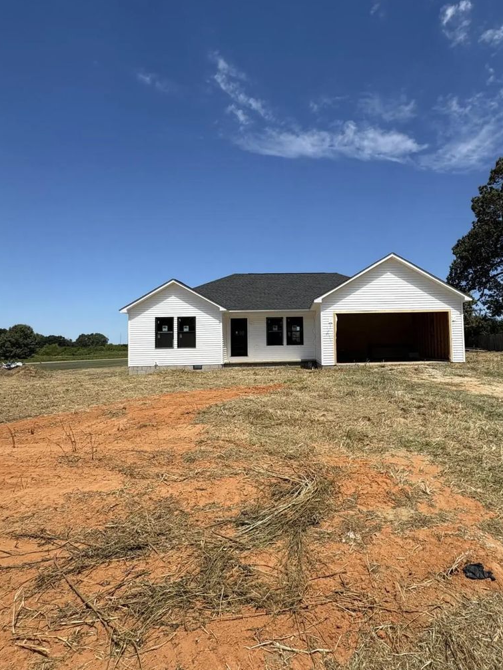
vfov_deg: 84.6
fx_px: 368
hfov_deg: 67.9
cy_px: 323
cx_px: 306
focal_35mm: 19
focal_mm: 2.22
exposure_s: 1/2985
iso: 50
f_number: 2.2
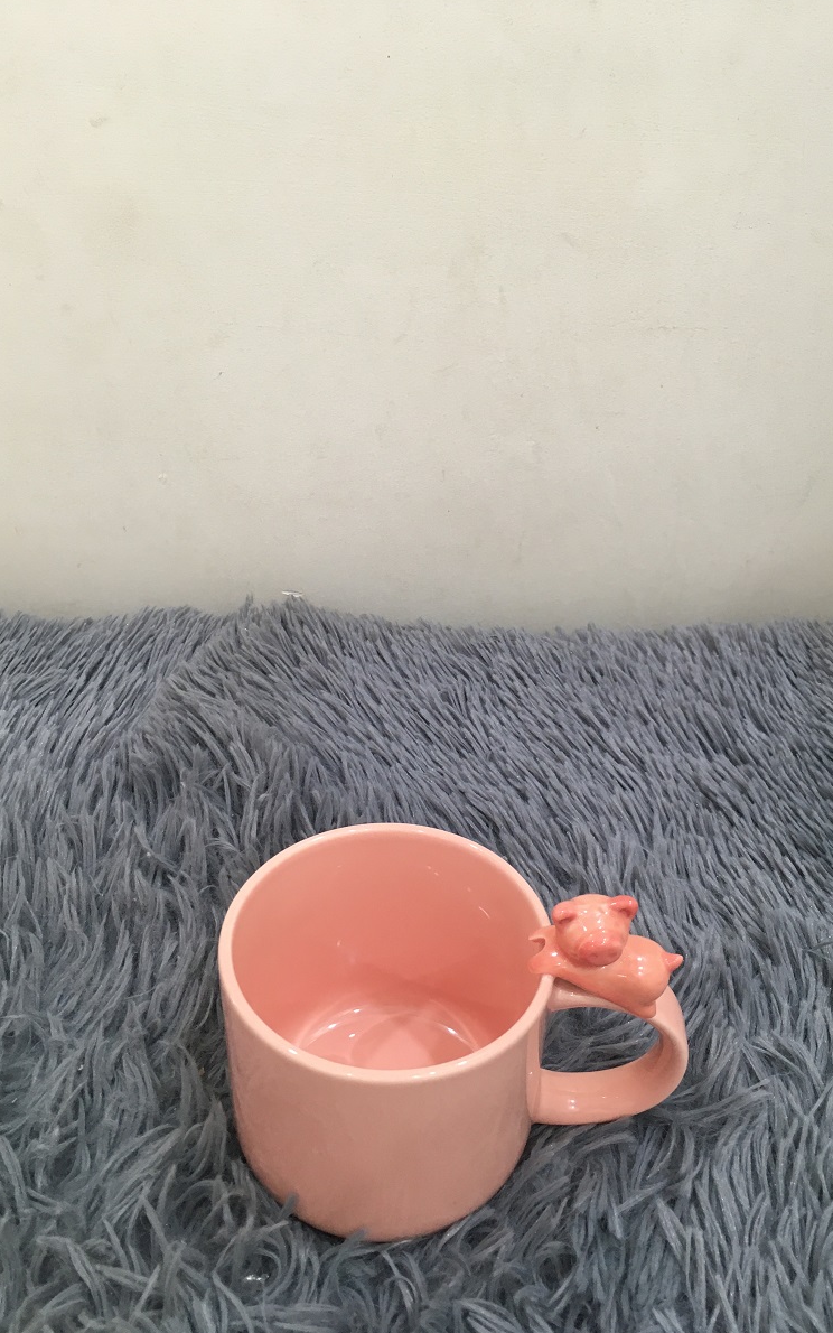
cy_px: 669
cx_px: 446
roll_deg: -0.2
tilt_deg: -37.7
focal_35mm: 31
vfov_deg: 61.2
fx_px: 1126
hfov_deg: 40.6
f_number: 2.2
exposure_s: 1/33
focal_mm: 4.15
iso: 100
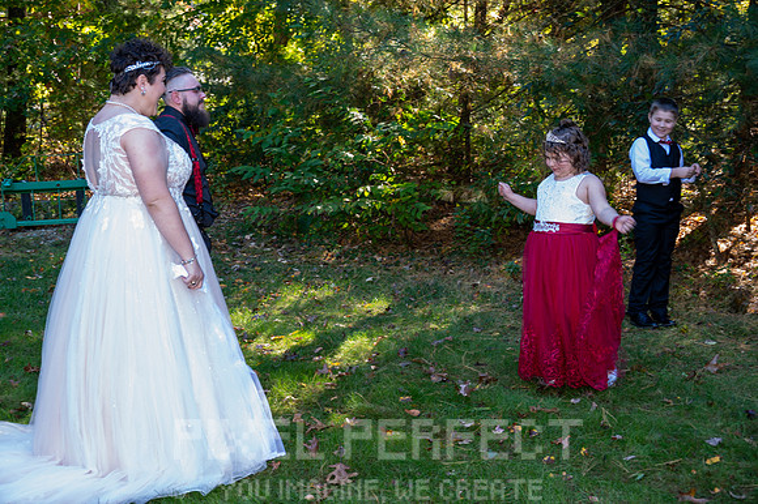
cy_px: 252
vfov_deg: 26.0
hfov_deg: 38.2
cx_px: 379
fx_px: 1094
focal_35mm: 52
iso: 500
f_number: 5.6
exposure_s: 1/60
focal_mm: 52
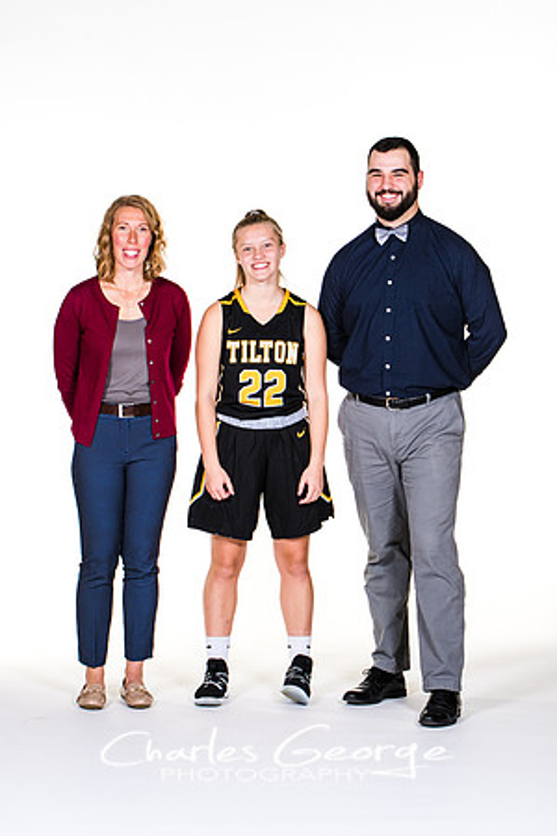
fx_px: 2437
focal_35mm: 105
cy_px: 418
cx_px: 278
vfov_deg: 19.5
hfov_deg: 13.0
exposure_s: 1/160
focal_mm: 70
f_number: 6.3
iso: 200
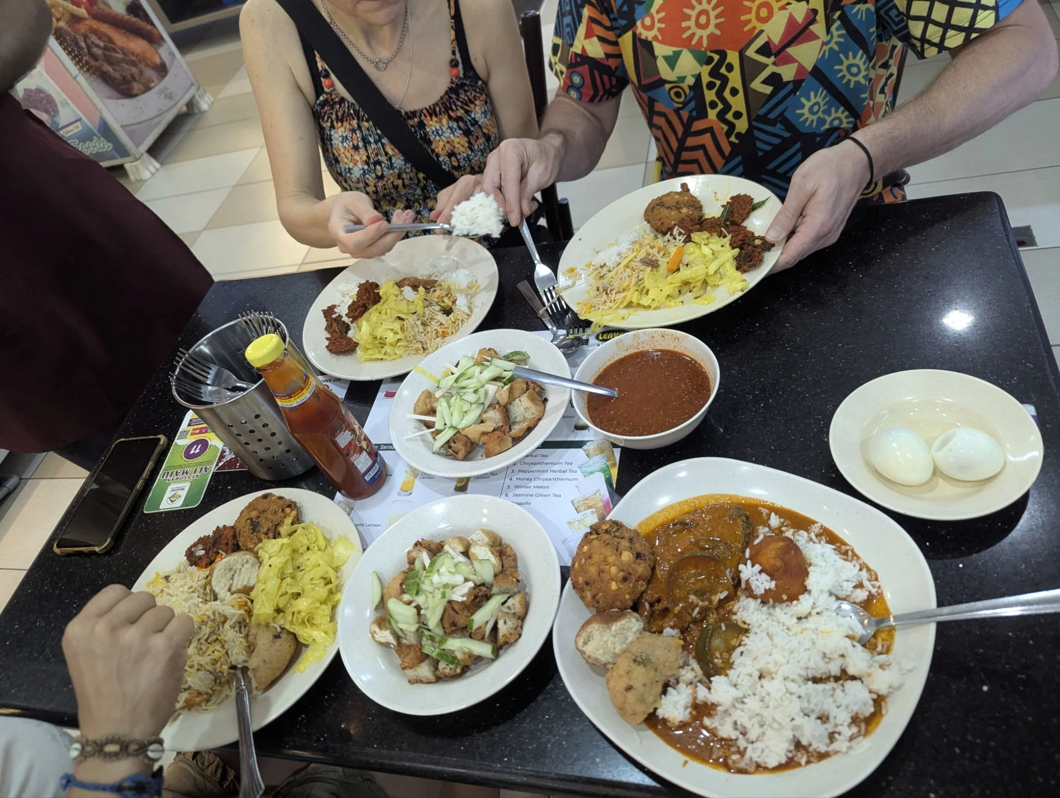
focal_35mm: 24
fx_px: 736
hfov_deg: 71.5
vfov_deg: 56.9
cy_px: 399
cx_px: 530
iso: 485
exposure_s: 1/121
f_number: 1.85
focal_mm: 6.81
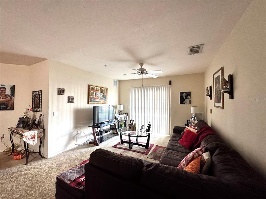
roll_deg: +0.2
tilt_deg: +0.6
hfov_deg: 102.1
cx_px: 133
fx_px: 108
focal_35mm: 14
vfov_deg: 85.7
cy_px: 100
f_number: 2.2
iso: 400
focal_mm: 2.22
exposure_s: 1/60
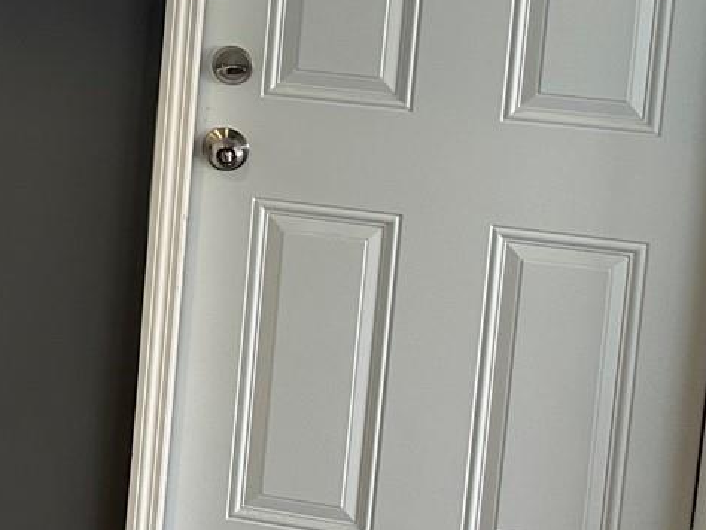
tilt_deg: -4.1
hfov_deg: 21.1
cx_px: -295
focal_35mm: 81
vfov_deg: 17.5
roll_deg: -3.9
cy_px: -83
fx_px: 1653
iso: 160
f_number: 1.78
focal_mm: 6.86
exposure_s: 1/60
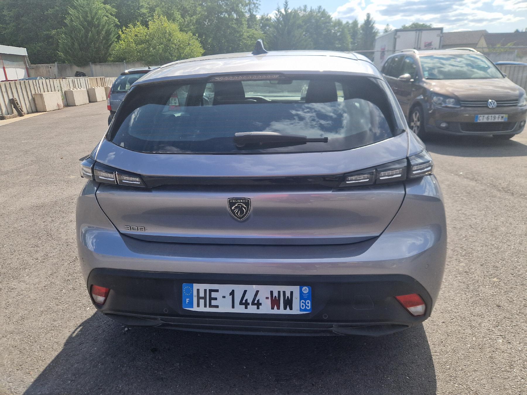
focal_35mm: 23
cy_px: 198
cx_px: 264
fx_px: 350
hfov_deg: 73.9
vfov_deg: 58.9
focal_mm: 5.4
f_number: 1.8
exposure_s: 1/1429
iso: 50
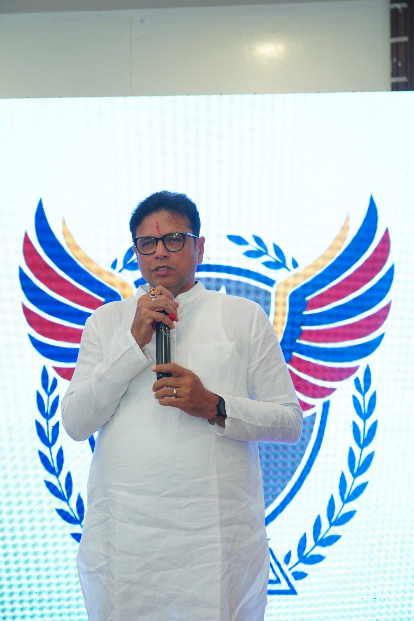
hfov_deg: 23.4
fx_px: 1000
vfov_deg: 34.5
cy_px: 310
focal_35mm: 58
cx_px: 207
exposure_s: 1/160
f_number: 4.5
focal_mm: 58
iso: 1000
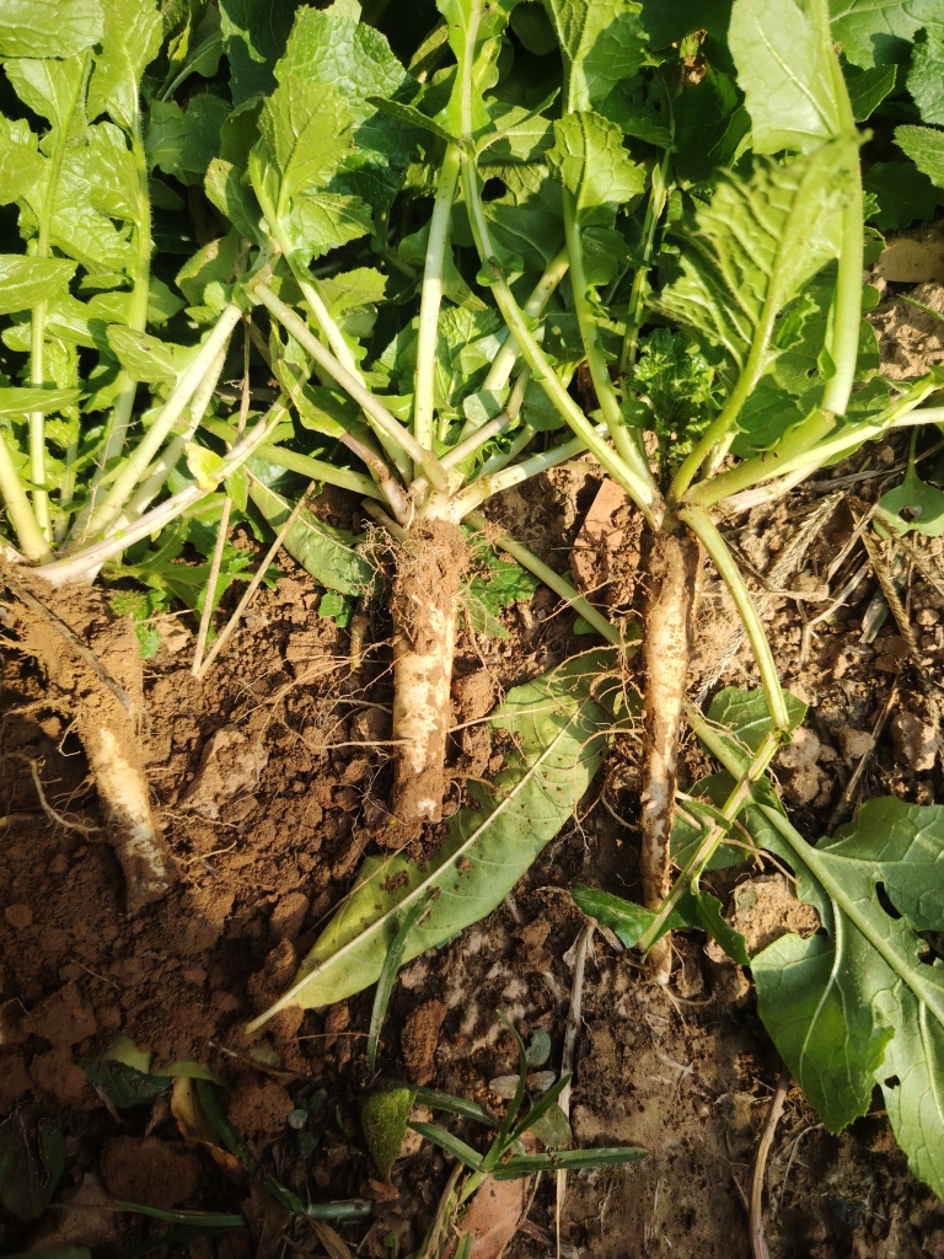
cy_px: 641
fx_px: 909
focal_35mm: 25
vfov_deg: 69.4
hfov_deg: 54.9
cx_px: 460
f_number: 1.75
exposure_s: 1/268
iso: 100
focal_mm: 5.25
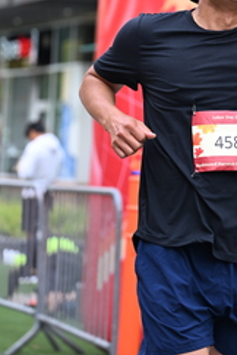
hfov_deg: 7.4
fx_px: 1831
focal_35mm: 186
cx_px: 166
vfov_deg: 11.0
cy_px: 43
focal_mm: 82
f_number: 2.8
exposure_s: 1/1600
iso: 1000
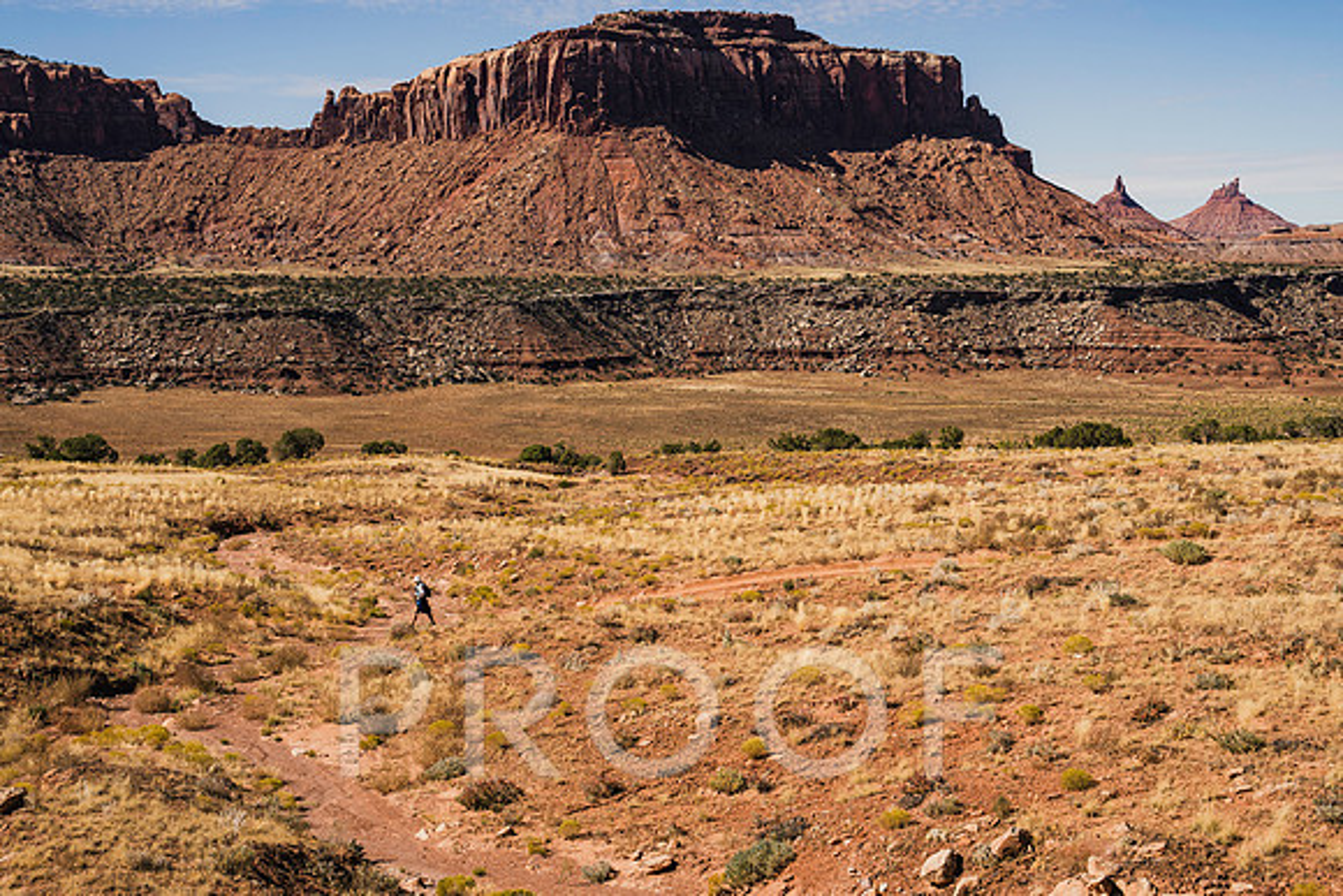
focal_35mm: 56
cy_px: 449
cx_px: 698
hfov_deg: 35.8
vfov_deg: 24.3
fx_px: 2078
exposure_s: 1/640
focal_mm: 52
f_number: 7.1
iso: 160
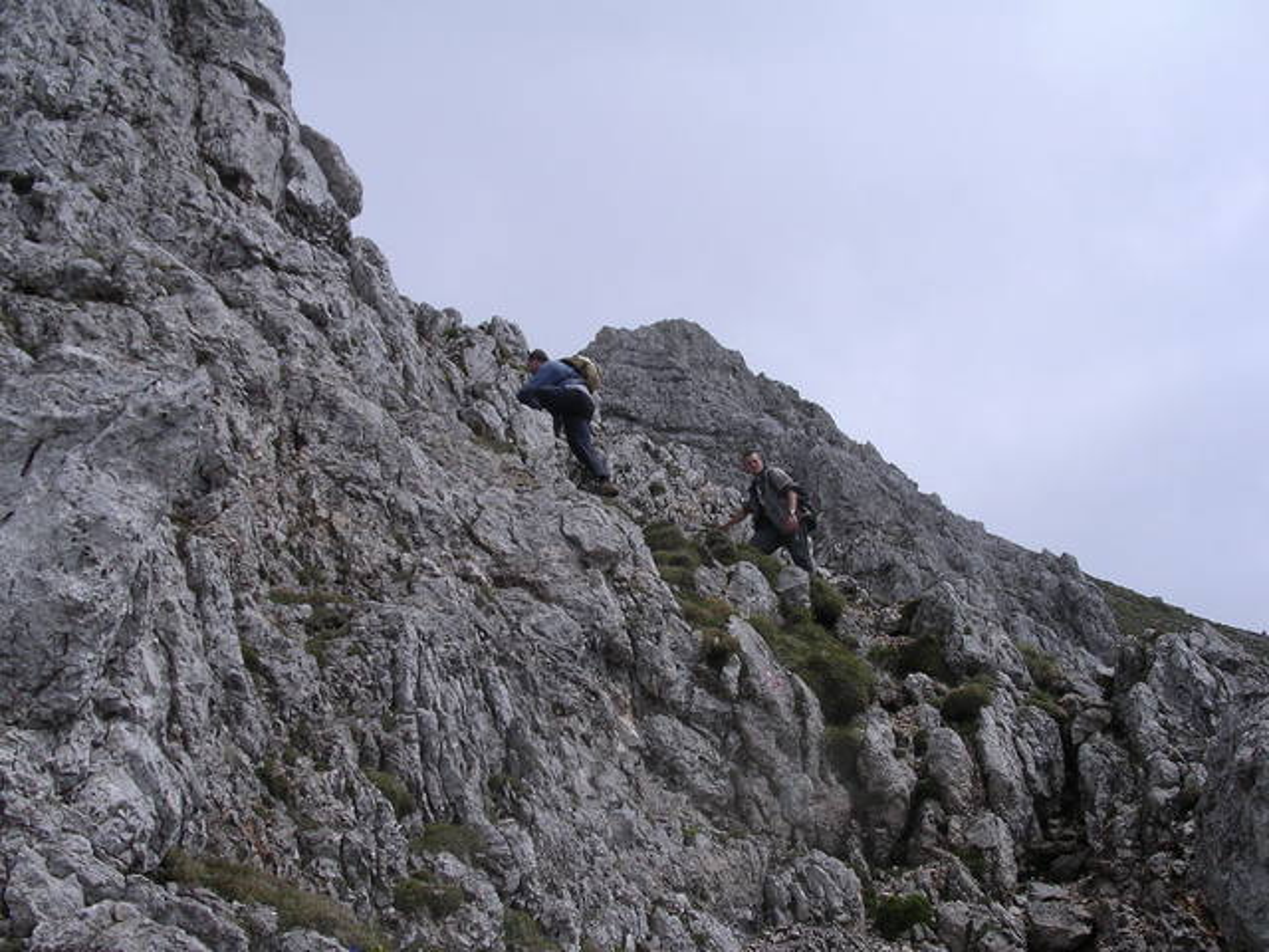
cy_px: 476
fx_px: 1393
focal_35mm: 38
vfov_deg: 37.7
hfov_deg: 49.0
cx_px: 634
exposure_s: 1/571
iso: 100
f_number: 5.6
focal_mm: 5.8
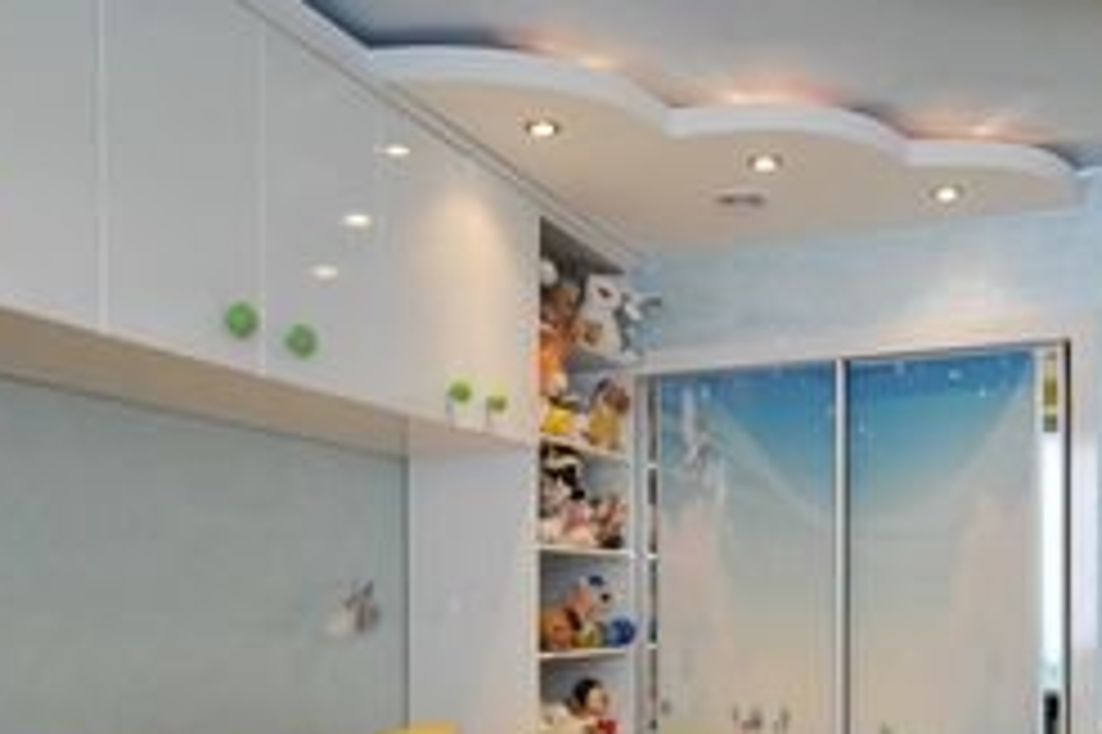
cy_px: 639
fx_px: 1162
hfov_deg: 49.6
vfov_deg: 33.4
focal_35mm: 38
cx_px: 760
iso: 500
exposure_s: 1/60
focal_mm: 10
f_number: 4
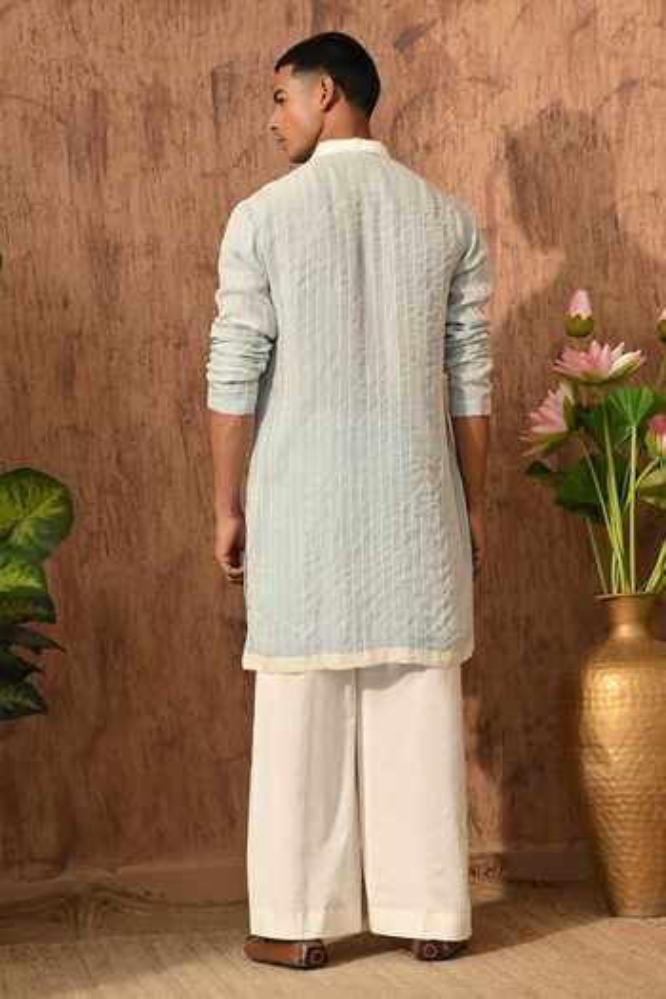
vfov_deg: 27.0
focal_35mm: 75
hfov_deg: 18.2
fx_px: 2081
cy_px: 500
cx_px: 333
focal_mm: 75
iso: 250
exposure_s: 1/100
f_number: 8
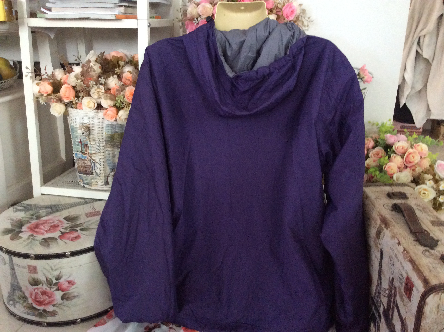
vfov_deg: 44.1
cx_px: 222
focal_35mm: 32
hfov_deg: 56.9
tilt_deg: -19.7
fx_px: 410
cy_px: 166
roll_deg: +1.2
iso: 320
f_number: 2.4
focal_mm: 3.3
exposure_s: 1/20
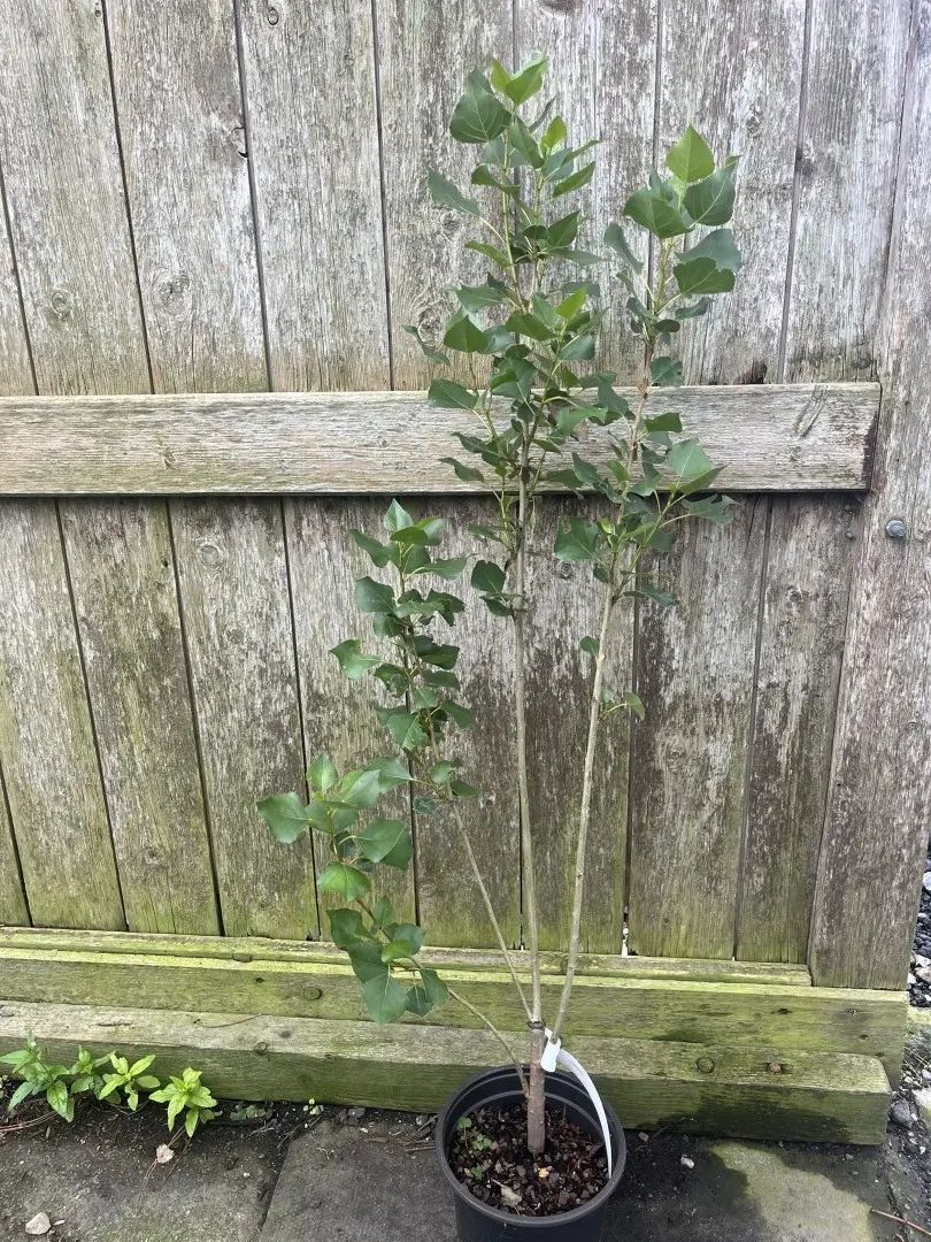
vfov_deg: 67.3
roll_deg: -1.4
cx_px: 466
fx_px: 932
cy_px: 621
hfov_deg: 53.1
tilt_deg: -18.6
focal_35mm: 26
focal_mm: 5.1
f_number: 1.6
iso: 40
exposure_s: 1/291
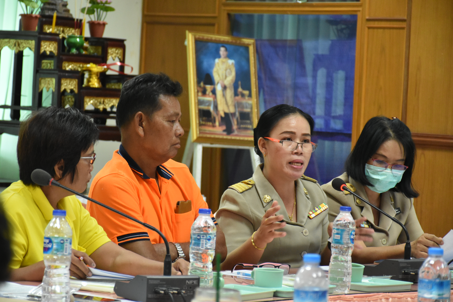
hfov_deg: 14.4
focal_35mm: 142
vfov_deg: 9.6
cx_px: 226
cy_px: 151
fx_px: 1793
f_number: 5.3
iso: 3200
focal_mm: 95
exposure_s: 1/125
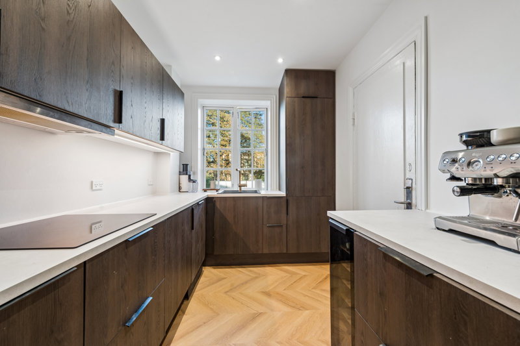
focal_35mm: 14
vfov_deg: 81.2
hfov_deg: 104.3
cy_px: 173
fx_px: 202
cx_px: 260
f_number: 9
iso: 250
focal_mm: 14
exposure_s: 1/10
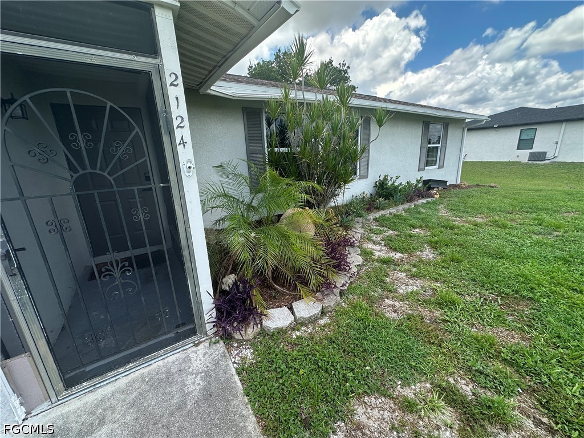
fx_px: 236
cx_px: 292
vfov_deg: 85.7
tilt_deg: -14.7
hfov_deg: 102.1
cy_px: 219
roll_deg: +2.2
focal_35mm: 14
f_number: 2.2
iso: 40
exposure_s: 1/447
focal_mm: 2.22
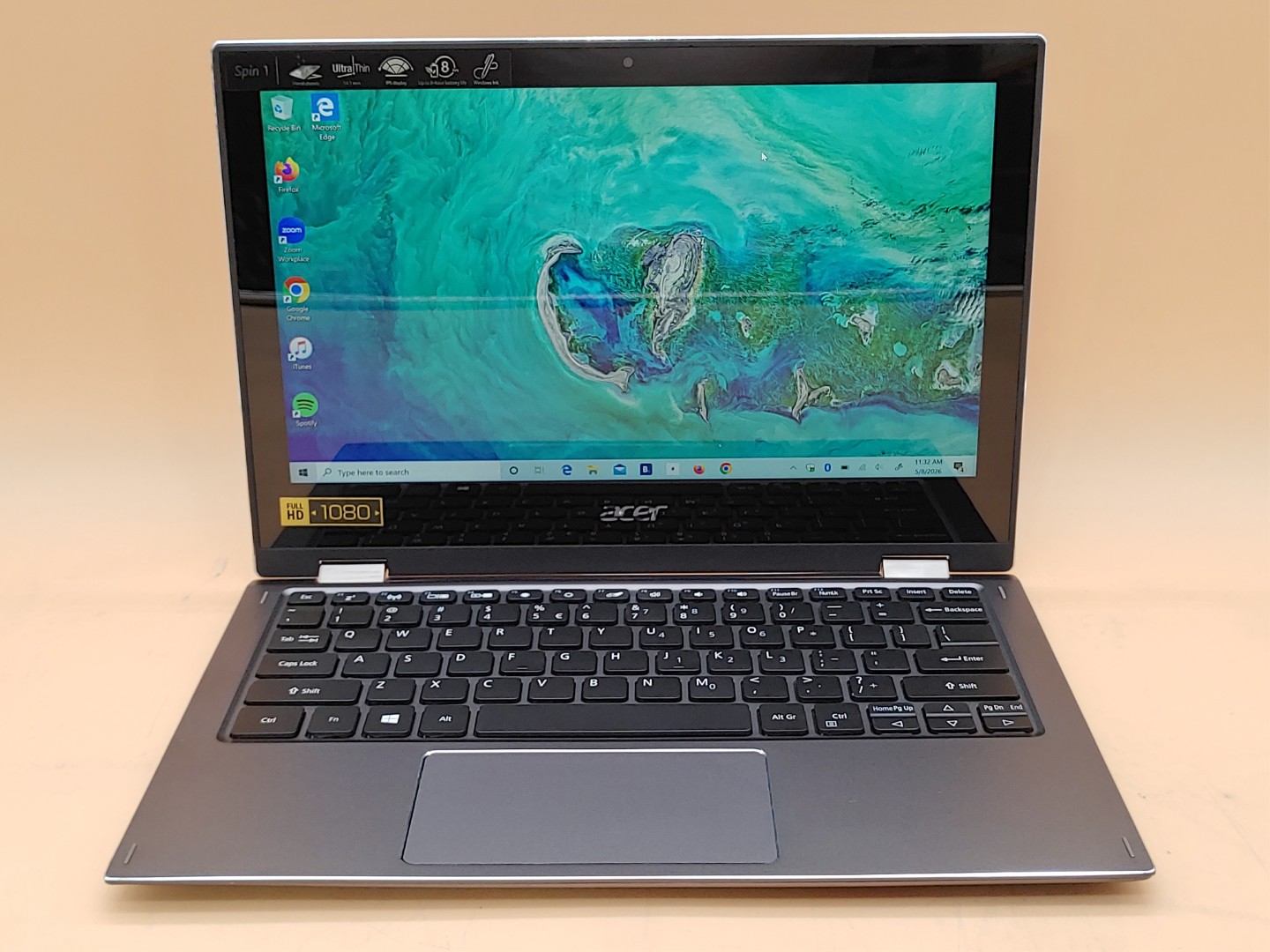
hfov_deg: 41.2
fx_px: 1688
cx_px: 635
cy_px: 476
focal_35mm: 46
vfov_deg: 31.5
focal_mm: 4.36
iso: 50
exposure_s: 1/69
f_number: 1.8
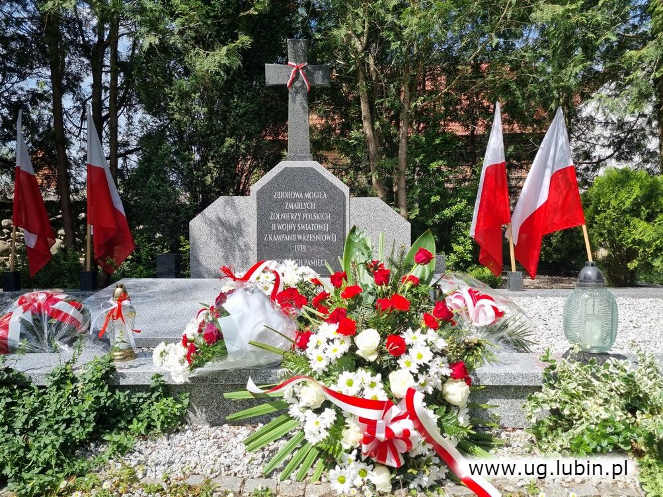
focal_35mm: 26
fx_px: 498
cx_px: 332
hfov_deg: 67.3
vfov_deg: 53.1
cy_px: 248
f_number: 1.8
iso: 50
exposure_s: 1/2008
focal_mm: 5.4
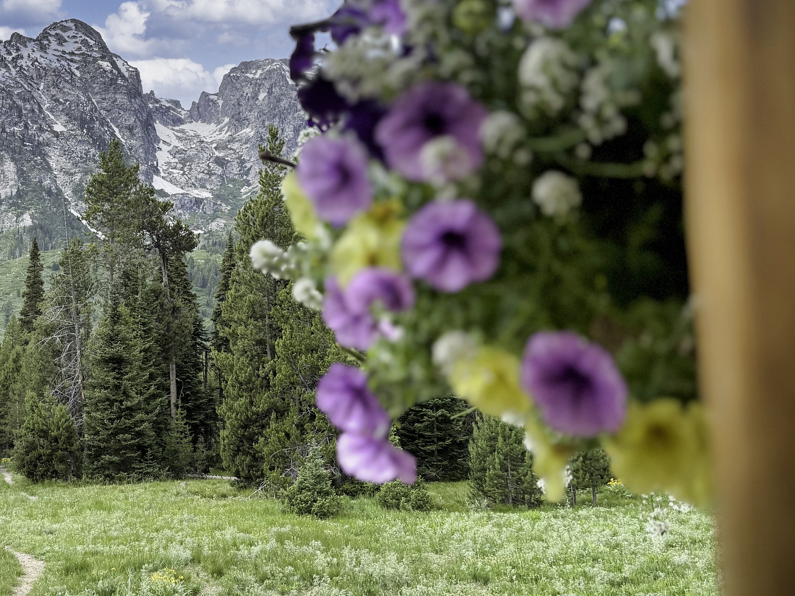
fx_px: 1011
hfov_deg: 42.2
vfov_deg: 32.8
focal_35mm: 44
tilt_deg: +10.5
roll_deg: +0.3
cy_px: 246
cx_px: 249
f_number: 1.78
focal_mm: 6.76
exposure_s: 1/1437
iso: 100
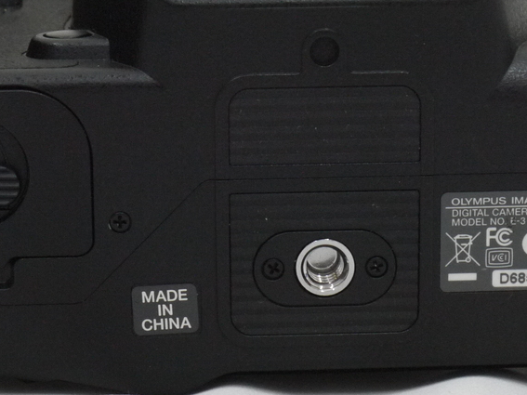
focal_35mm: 127
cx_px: 215
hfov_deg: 15.5
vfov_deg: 11.7
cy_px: 138
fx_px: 1933
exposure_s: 1/30
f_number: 10
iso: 800
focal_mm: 30
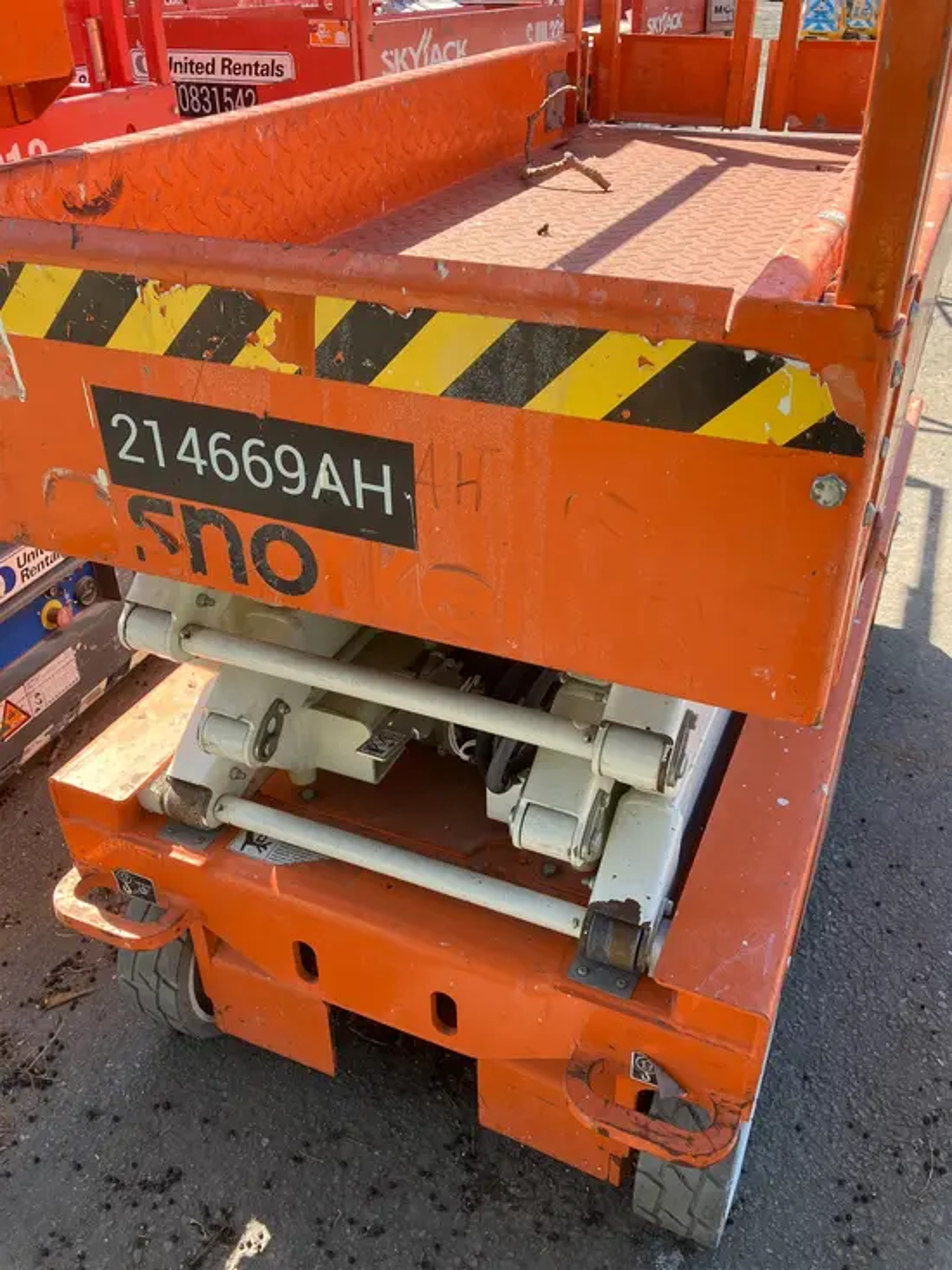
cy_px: 635
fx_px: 1026
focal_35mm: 28
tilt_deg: -34.3
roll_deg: +1.2
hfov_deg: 49.8
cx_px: 476
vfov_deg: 63.4
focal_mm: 3.99
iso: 32
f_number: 1.8
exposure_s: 1/277
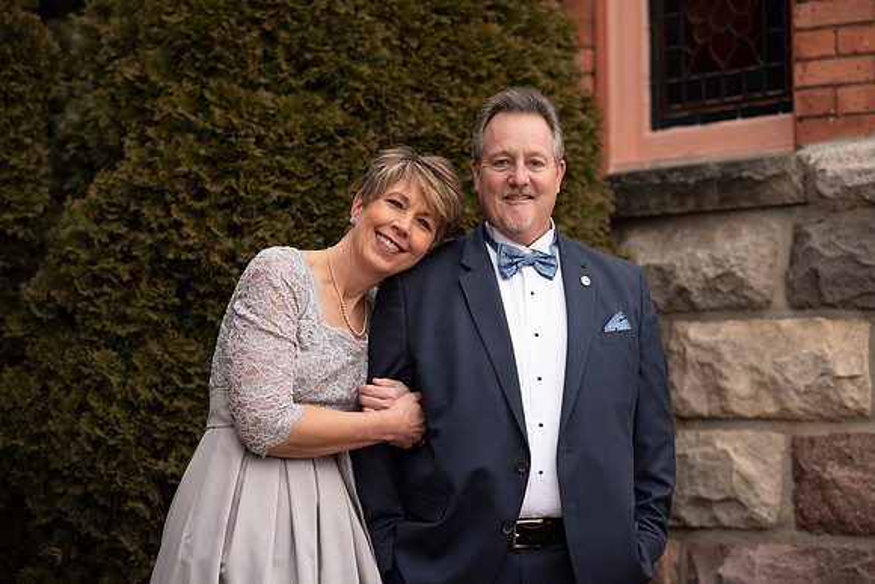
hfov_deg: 23.9
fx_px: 2066
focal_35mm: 85
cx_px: 438
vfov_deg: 16.1
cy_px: 292
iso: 100
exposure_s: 1/125
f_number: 2.5
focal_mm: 85
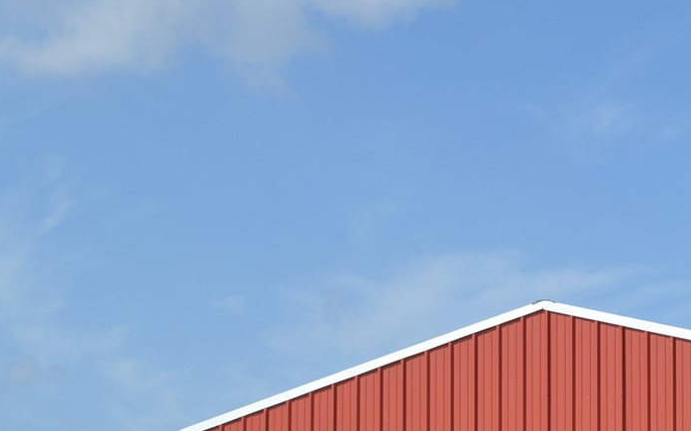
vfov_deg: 10.4
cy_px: 516
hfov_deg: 15.7
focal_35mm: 124
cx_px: 977
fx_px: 2334
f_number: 8
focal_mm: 26
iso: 100
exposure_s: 1/250
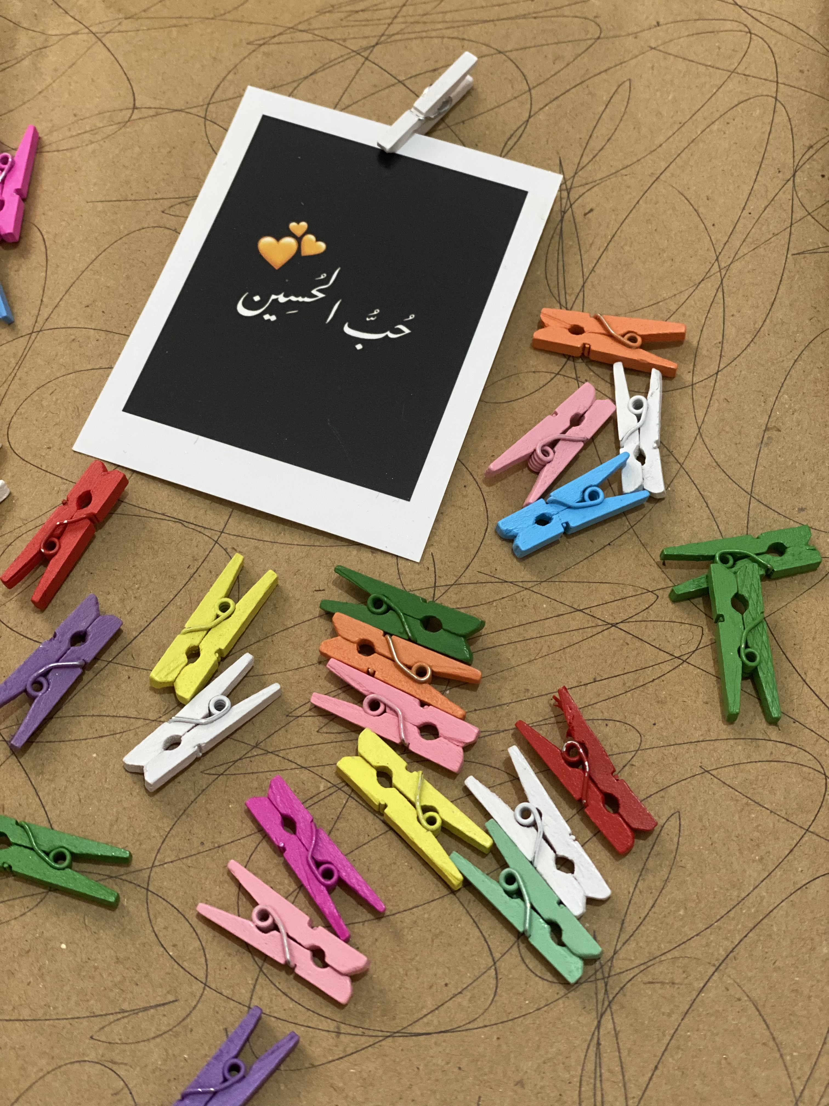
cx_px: 414
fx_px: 1660
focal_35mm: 52
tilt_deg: -63.0
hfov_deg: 28.0
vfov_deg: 36.8
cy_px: 553
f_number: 2
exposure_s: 1/36
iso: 250
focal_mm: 6
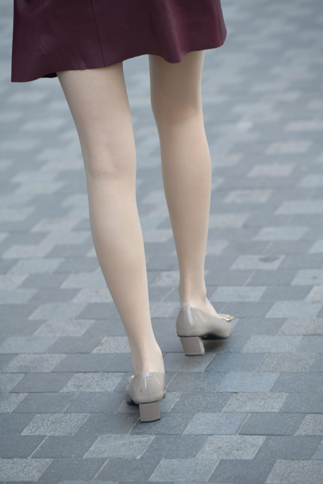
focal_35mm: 200
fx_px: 2691
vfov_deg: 10.3
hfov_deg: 6.9
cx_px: 162
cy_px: 242
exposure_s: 1/500
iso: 640
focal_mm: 200
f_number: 4.5
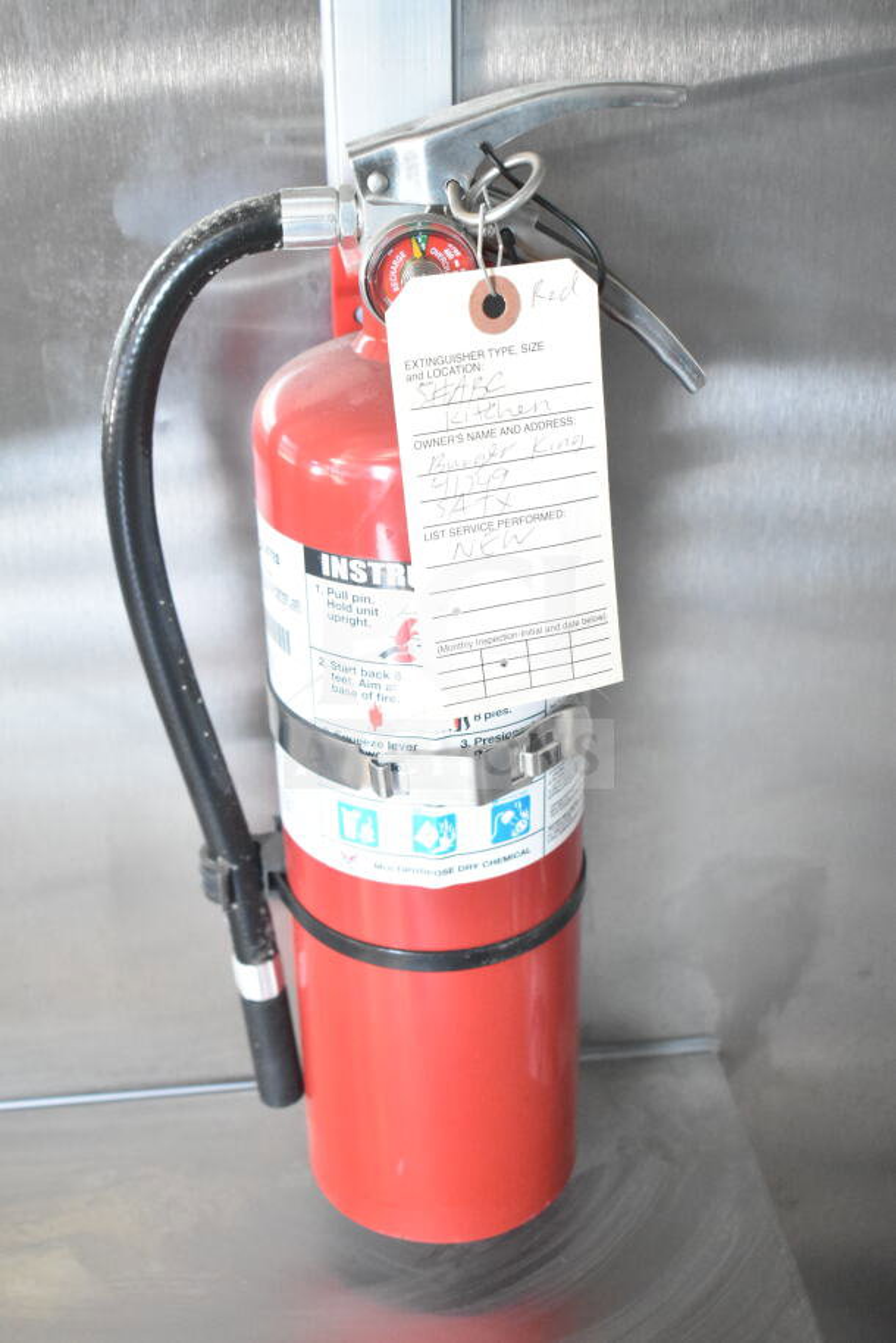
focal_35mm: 45
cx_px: 448
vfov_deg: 43.6
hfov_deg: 29.9
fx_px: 1679
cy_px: 672
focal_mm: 30
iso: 6400
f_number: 4.2
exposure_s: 1/50
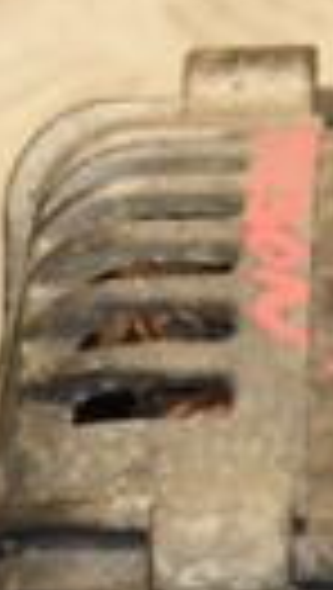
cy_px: 725
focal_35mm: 374
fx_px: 5852
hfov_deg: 3.2
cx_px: 508
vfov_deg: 5.7
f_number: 5
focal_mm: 52
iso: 800
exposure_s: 1/160
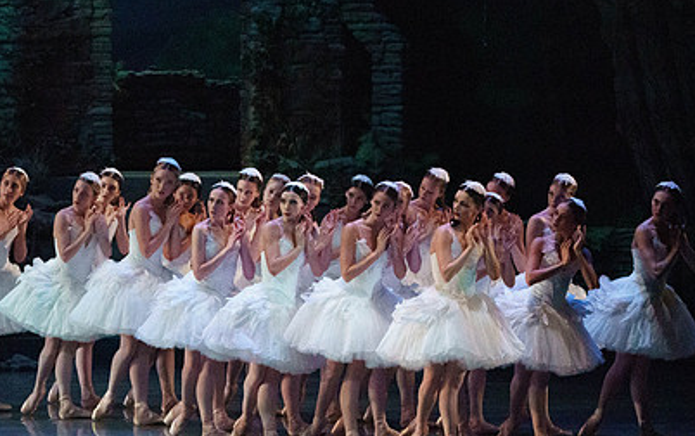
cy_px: 219
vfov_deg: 3.9
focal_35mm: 340
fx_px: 6445
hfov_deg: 6.2
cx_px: 357
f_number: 5.6
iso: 8000
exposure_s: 1/250
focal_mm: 226
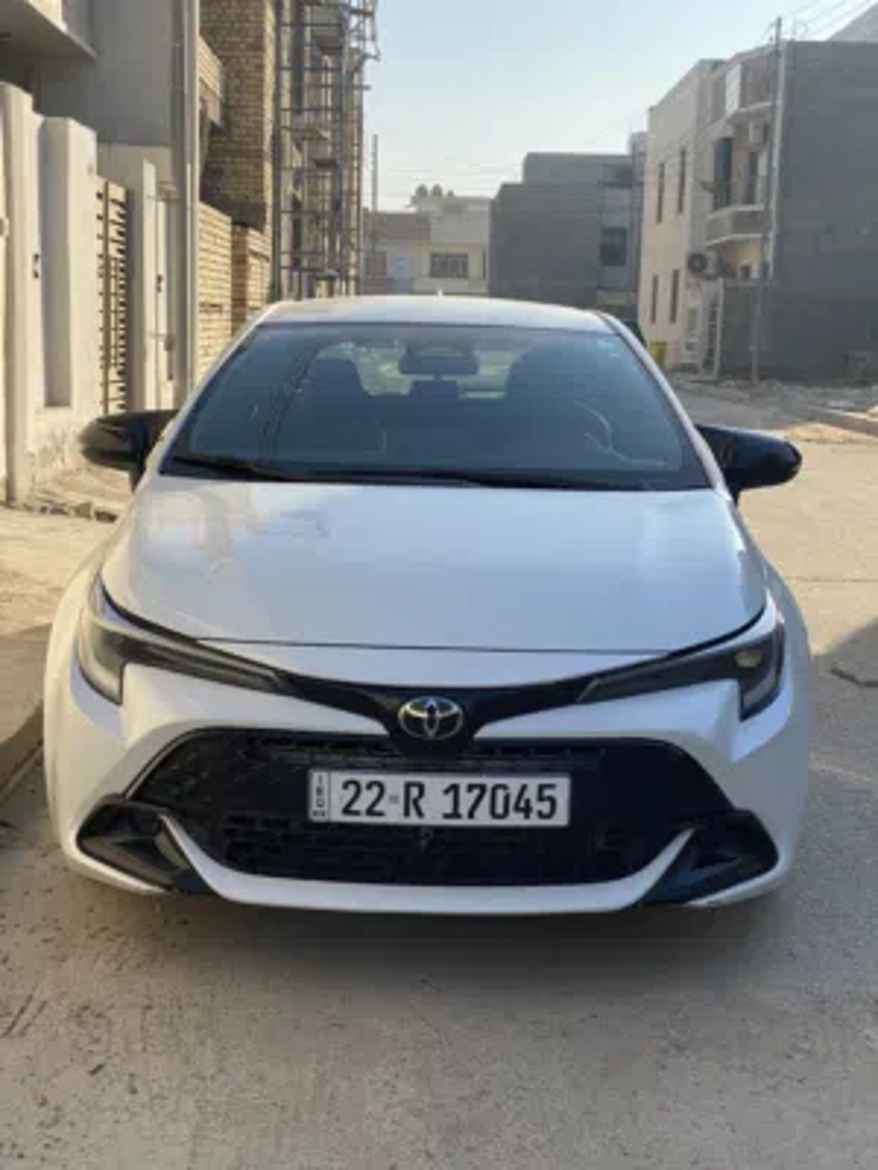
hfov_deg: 28.0
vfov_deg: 36.8
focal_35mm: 52
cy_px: 585
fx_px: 1759
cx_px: 439
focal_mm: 6
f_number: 2
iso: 20
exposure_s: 1/1453
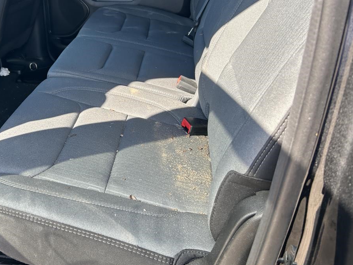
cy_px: 88
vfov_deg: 38.2
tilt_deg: -23.8
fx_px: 377
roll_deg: +2.3
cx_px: 102
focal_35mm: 37
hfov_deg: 48.7
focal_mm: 5.7
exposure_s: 1/358
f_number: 1.5
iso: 50
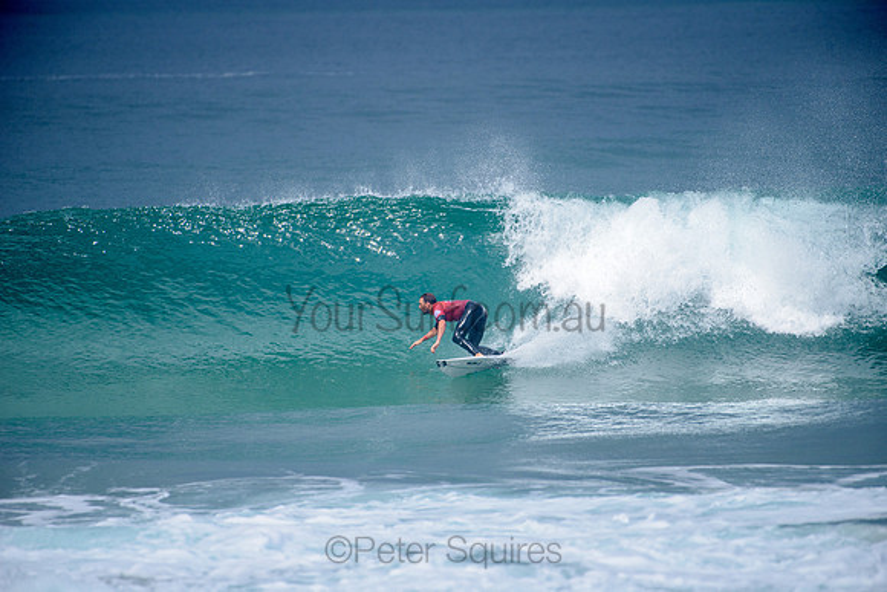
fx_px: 12322
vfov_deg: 2.8
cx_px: 444
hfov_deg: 4.1
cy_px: 296
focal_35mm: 500
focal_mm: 500
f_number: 5.6
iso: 160
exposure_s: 1/2000
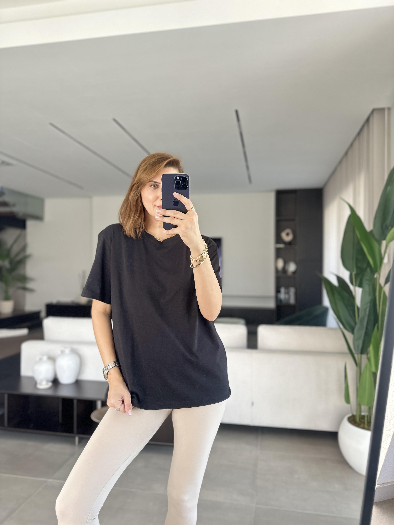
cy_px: 262
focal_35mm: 24
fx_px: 364
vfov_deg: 71.6
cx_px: 197
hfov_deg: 56.8
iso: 250
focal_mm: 6.86
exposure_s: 1/87
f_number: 1.78
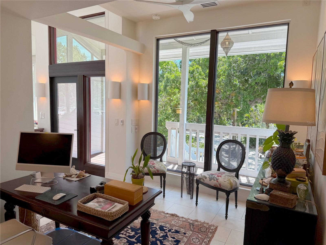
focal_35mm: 24
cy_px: 122
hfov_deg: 71.6
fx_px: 226
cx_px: 163
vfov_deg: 56.8
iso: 80
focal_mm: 6.8
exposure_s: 1/443
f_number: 1.8
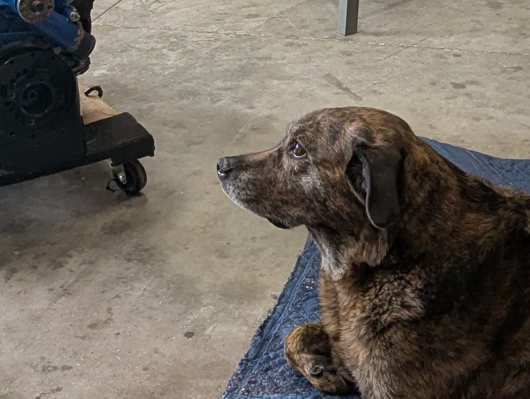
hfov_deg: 28.9
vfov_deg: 21.3
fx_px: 1028
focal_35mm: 67
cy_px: 9
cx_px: 246
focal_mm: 2.35
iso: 48
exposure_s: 1/60
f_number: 2.2
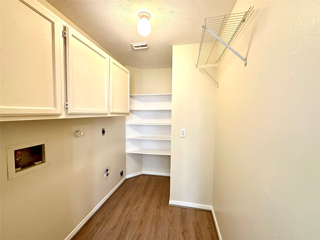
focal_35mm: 14
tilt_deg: -3.1
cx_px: 160
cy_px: 120
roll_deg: -0.5
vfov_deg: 85.7
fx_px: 129
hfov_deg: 102.1
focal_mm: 2.22
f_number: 2.2
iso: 320
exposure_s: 1/60
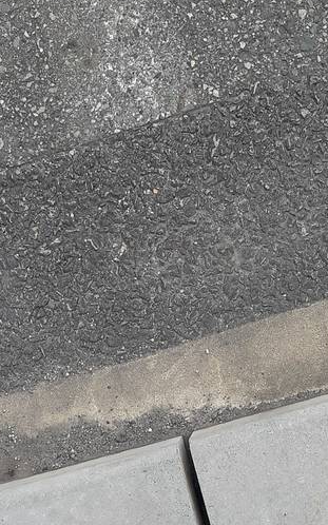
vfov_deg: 28.5
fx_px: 987
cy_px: 483
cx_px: 137
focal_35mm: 69
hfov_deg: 18.8
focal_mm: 3.6
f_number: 1.9
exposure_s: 1/623
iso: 100
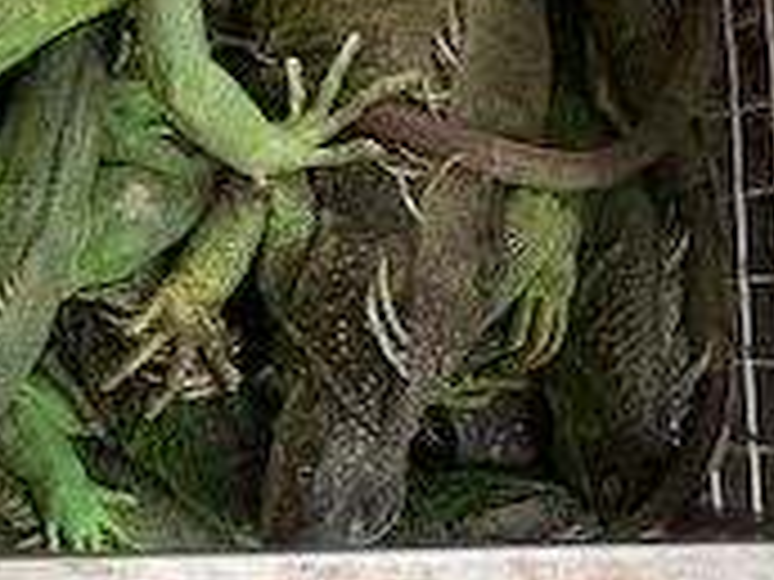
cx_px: -396
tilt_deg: -84.3
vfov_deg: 15.1
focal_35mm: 97
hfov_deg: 18.0
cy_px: 85
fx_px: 2169
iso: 40
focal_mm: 4.25
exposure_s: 1/121
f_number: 1.8
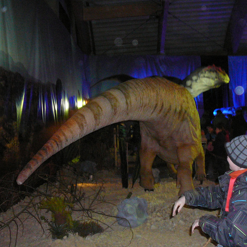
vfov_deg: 40.0
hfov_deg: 39.8
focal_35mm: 42
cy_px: 125
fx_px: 339
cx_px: 149
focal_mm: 5.2
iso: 320
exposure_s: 1/8
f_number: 2.8
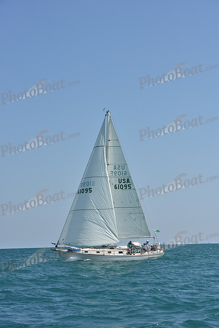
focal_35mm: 95
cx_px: 110
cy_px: 164
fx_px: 866
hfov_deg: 14.4
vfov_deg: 21.5
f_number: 8
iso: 250
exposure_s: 1/1250
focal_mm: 95
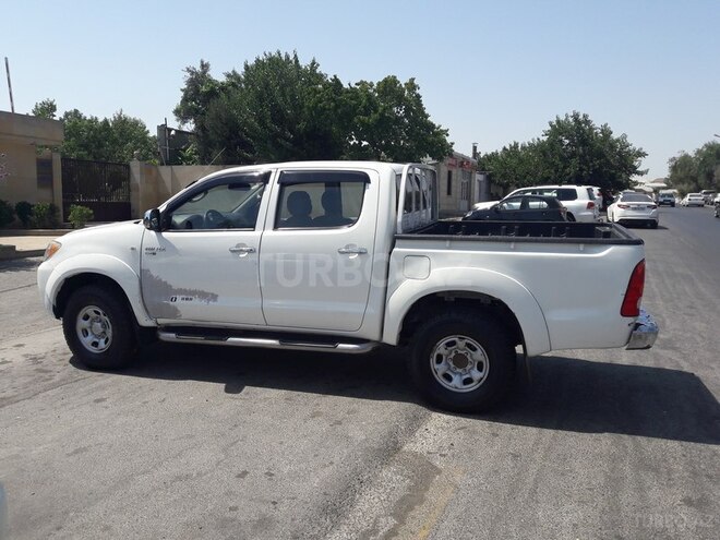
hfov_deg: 63.4
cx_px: 360
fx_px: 582
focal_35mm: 28
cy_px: 270
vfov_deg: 49.7
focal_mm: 3.7
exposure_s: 1/1767
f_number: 1.9
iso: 40
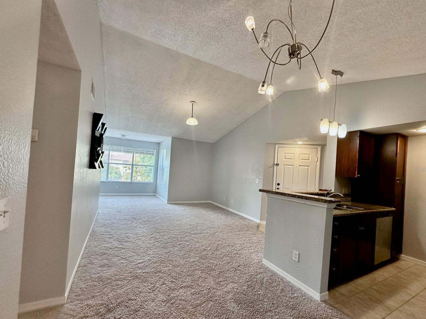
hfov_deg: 98.2
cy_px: 169
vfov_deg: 81.7
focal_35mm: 15
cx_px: 214
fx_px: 185
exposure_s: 1/120
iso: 160
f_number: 2.2
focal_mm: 2.22
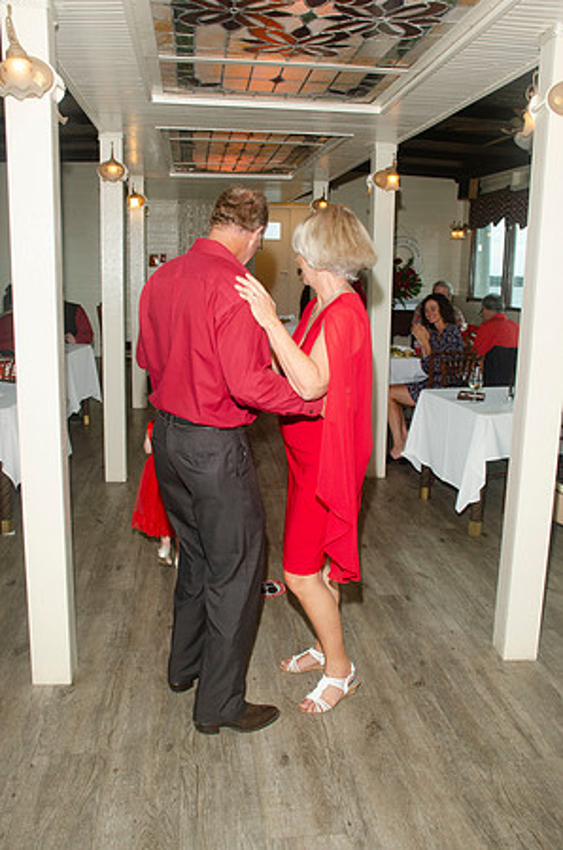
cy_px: 425
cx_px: 282
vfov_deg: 62.0
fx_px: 707
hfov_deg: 43.4
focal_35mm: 30
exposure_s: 1/60
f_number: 5.6
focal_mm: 20
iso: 400
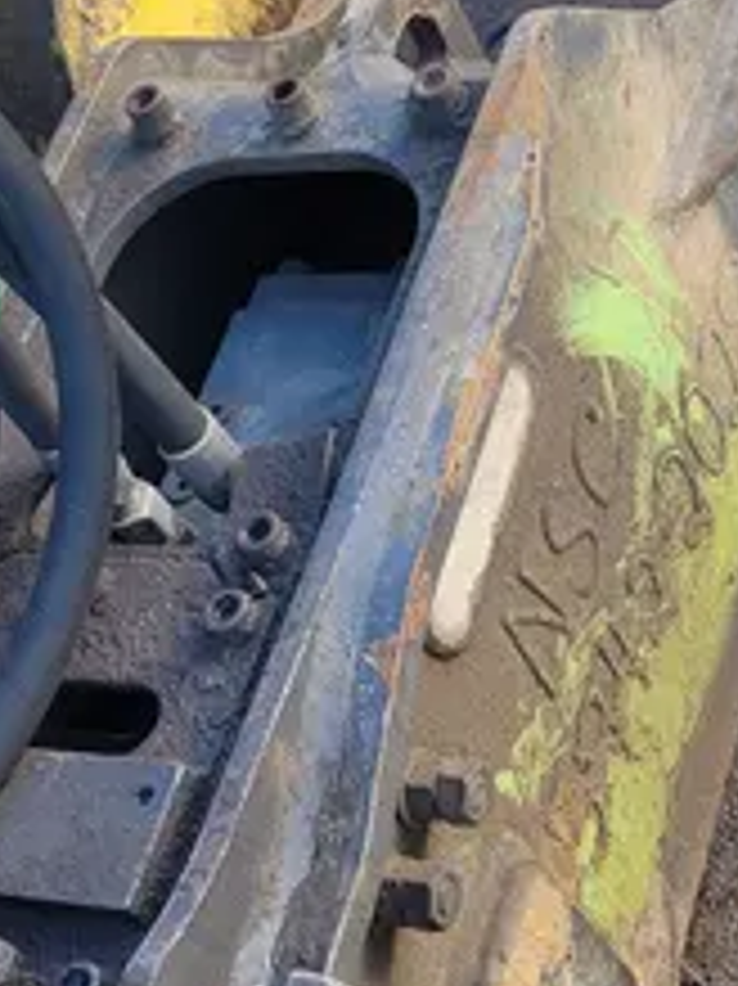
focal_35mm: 87
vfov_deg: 22.4
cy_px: 651
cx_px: 621
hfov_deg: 16.8
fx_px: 2475
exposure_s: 1/120
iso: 50
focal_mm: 5.4
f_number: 1.8
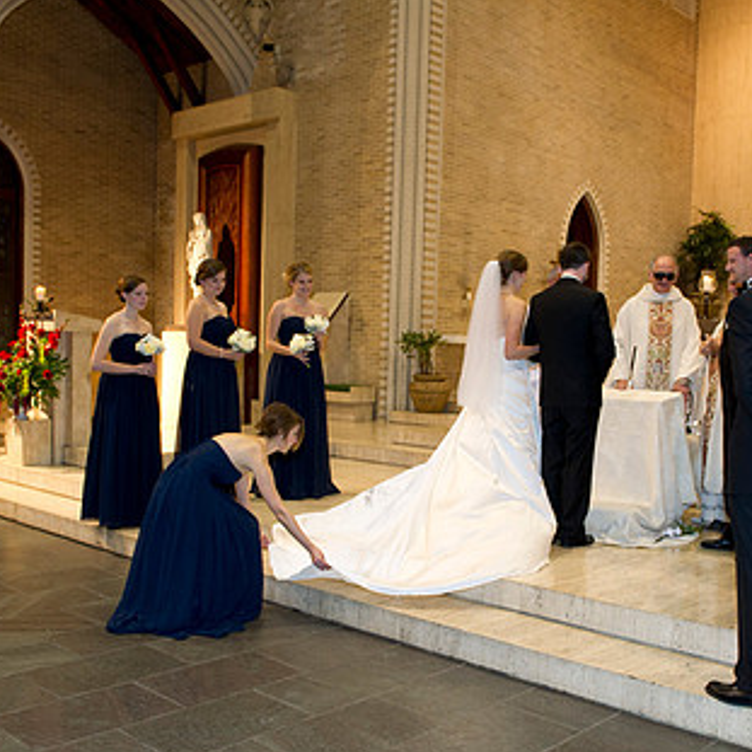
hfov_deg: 43.6
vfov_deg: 43.8
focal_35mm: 38
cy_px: 418
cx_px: 452
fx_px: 934
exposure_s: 1/60
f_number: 4
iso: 1250
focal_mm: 24
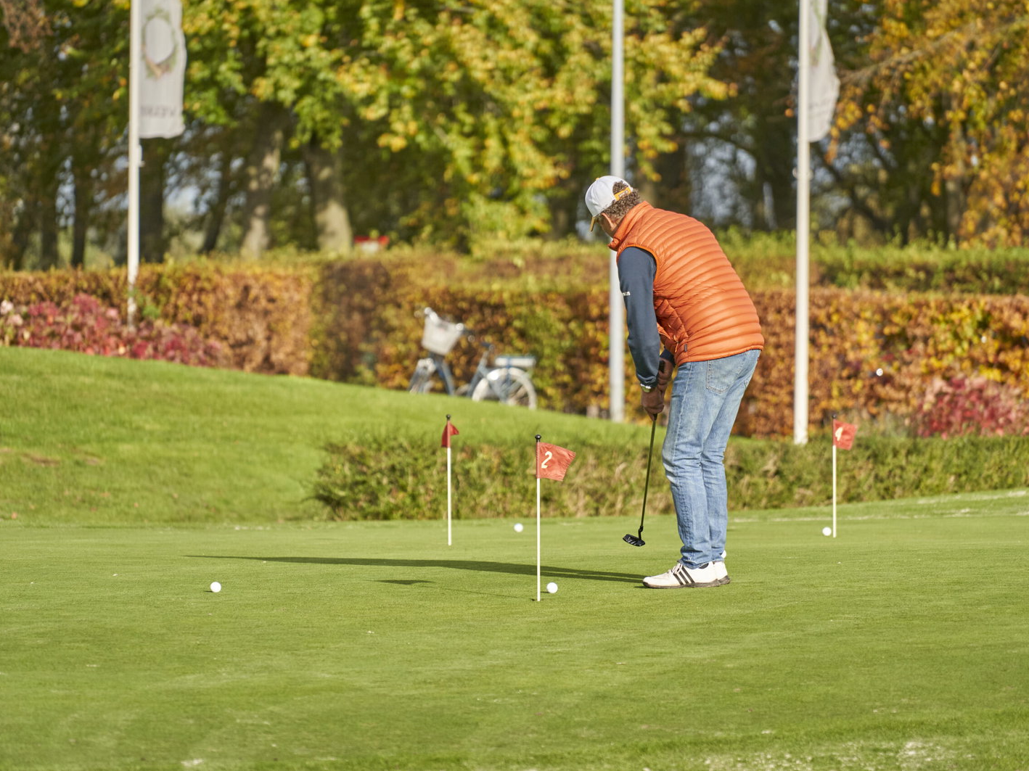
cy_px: 385
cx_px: 541
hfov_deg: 9.1
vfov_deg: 6.8
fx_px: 6449
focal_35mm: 217
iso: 800
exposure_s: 1/8000
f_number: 4
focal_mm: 200
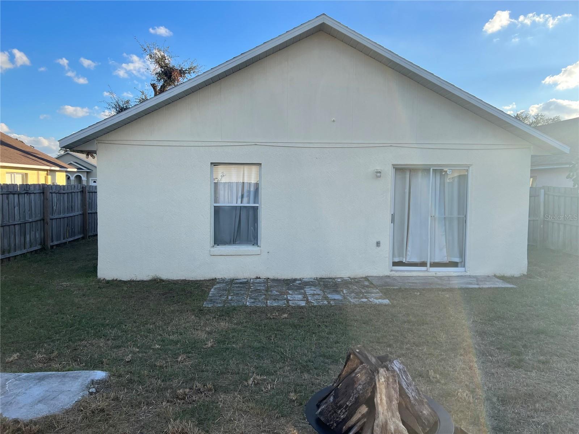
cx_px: 290
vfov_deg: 53.1
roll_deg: -1.4
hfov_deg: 67.3
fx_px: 435
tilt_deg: -4.5
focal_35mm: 26
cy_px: 217
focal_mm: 5.7
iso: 50
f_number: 1.5
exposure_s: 1/1449
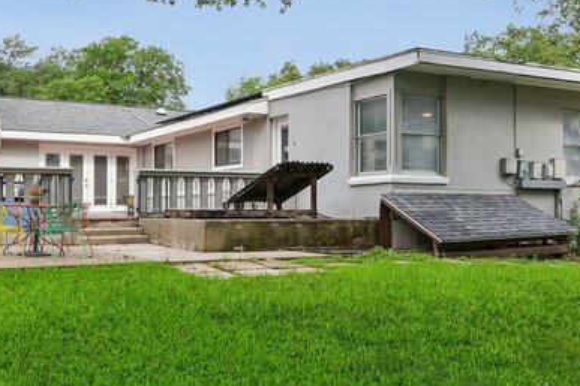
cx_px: 243
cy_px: 96
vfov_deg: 30.7
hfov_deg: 45.3
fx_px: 693
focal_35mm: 43
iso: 400
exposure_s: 1/200
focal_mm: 26
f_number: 8
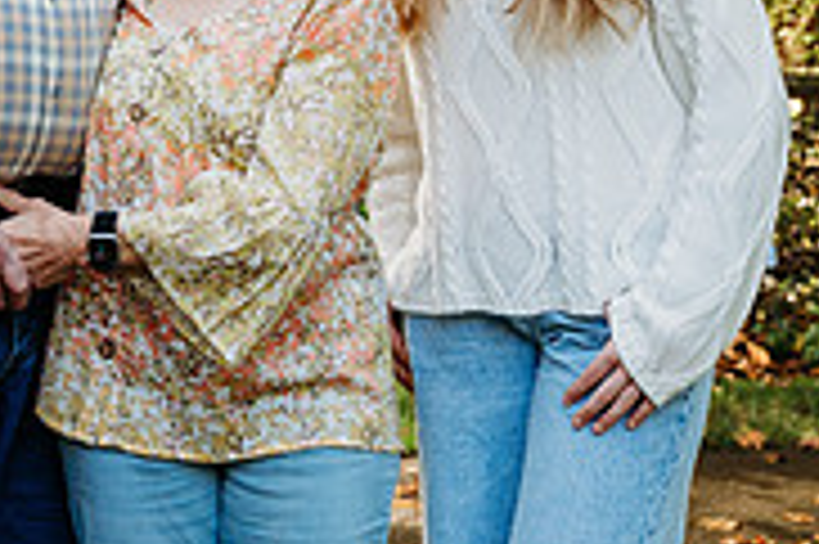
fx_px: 3455
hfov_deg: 13.4
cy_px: 38
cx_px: 53
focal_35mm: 152
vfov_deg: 9.0
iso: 400
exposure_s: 1/250
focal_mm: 47
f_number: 5
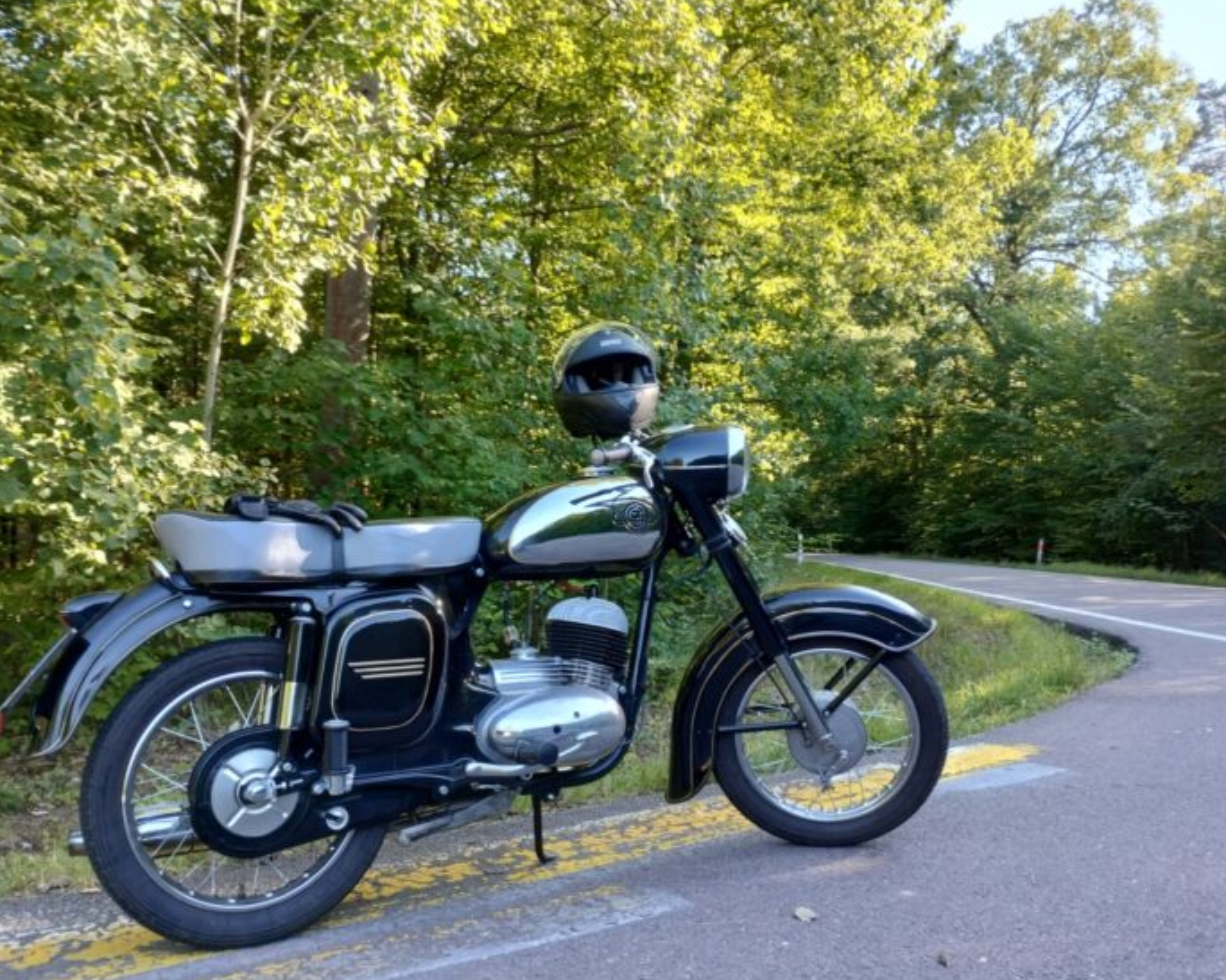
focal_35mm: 30
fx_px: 1088
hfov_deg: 58.8
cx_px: 609
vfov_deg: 48.5
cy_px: 501
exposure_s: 1/50
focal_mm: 4.27
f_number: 1.8
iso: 121
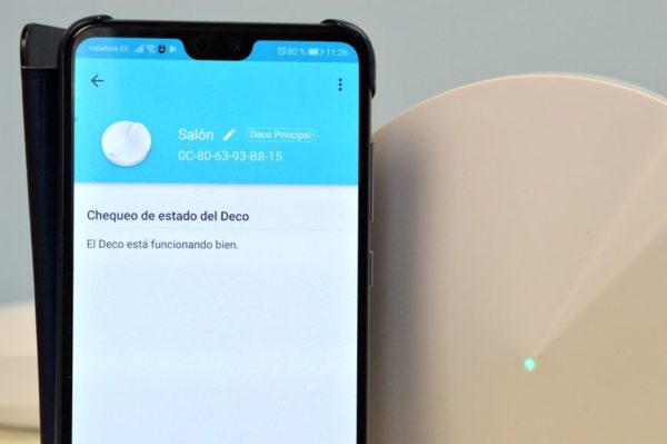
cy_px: 222
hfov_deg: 27.0
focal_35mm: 75
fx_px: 1388
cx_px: 334
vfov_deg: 18.2
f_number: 10
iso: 1600
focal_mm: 50
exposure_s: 1/50
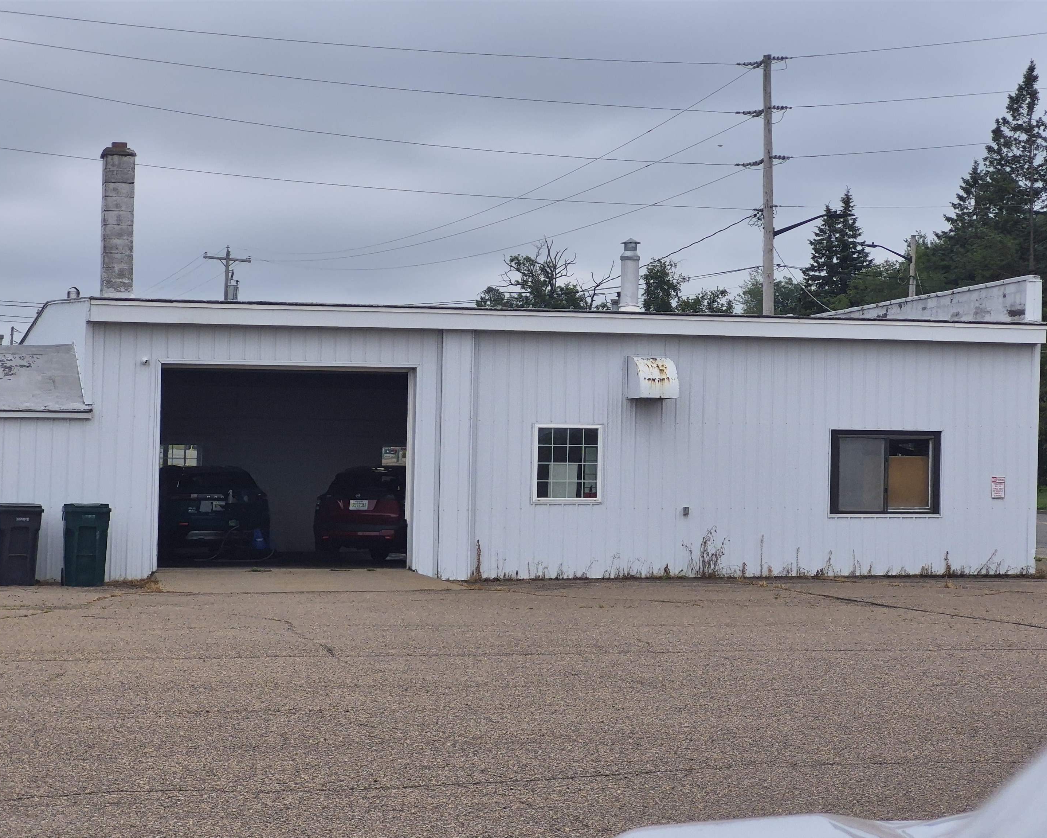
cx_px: 526
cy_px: 420
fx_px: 2231
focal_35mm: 72
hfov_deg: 26.4
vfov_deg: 21.3
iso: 32
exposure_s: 1/1508
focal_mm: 7
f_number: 2.4
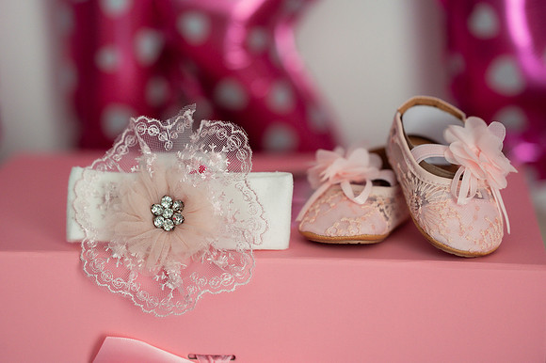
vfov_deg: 16.1
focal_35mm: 85
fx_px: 1288
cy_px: 182
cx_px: 273
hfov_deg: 23.9
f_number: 2.2
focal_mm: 85
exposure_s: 1/200
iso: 1250
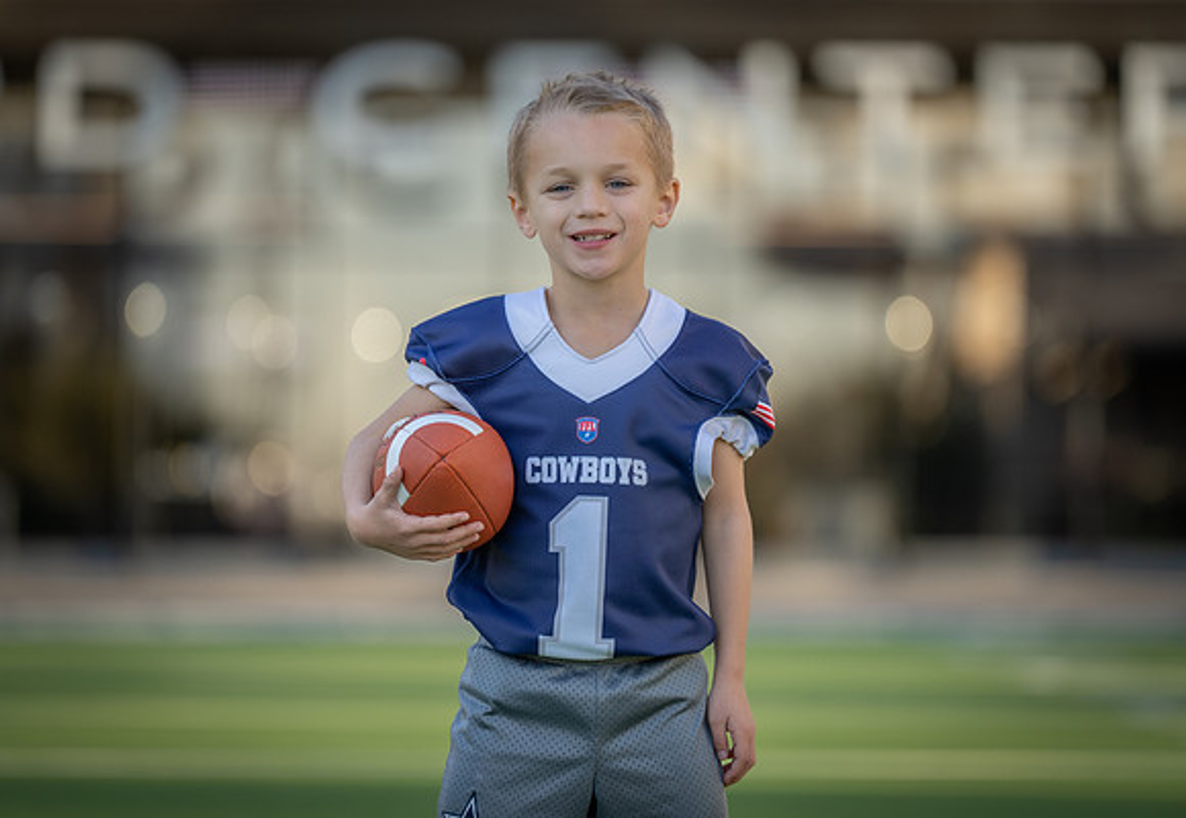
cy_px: 381
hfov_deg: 10.1
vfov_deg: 7.0
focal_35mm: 201
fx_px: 6700
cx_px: 589
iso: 100
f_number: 2.8
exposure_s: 1/400
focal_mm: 180
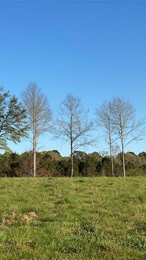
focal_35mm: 76
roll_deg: +0.7
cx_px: -7
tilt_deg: +5.7
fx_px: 524
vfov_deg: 27.9
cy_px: 130
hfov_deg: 15.5
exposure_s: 1/1597
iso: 20
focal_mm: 6
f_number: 2
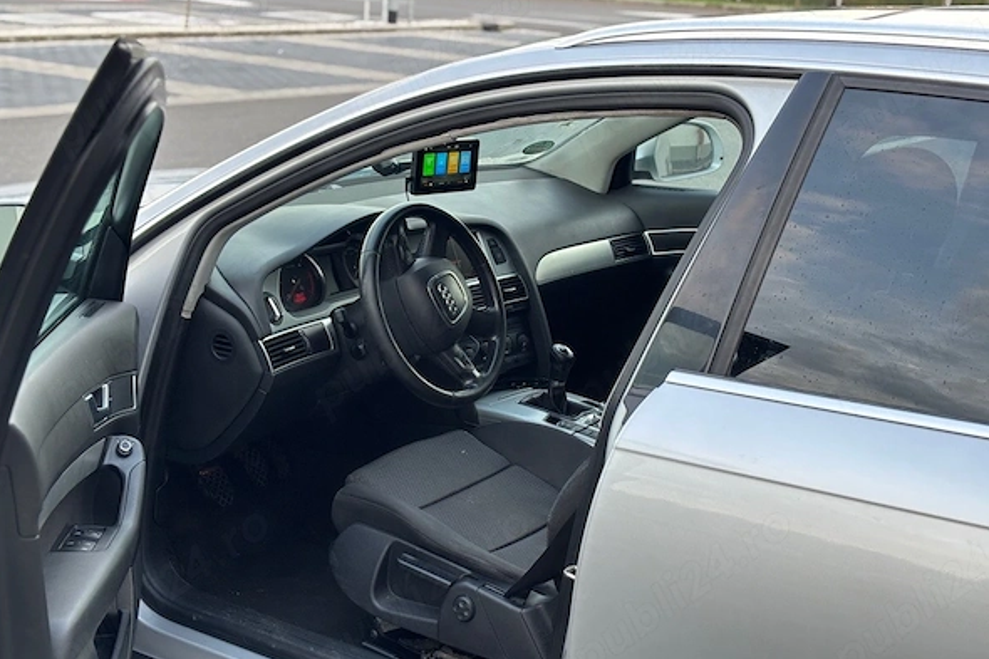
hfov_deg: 36.3
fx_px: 1510
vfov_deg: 24.6
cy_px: 339
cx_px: 488
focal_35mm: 55
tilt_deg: -14.5
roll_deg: -3.2
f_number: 1.6
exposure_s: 1/121
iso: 50
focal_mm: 5.96
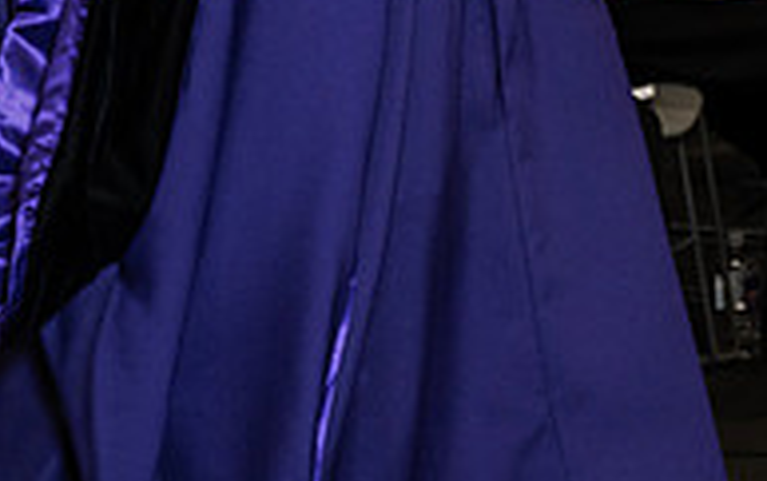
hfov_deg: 9.8
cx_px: 636
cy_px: -213
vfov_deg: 6.1
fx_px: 4477
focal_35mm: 214
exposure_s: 1/200
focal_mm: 70
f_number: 4.5
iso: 1250
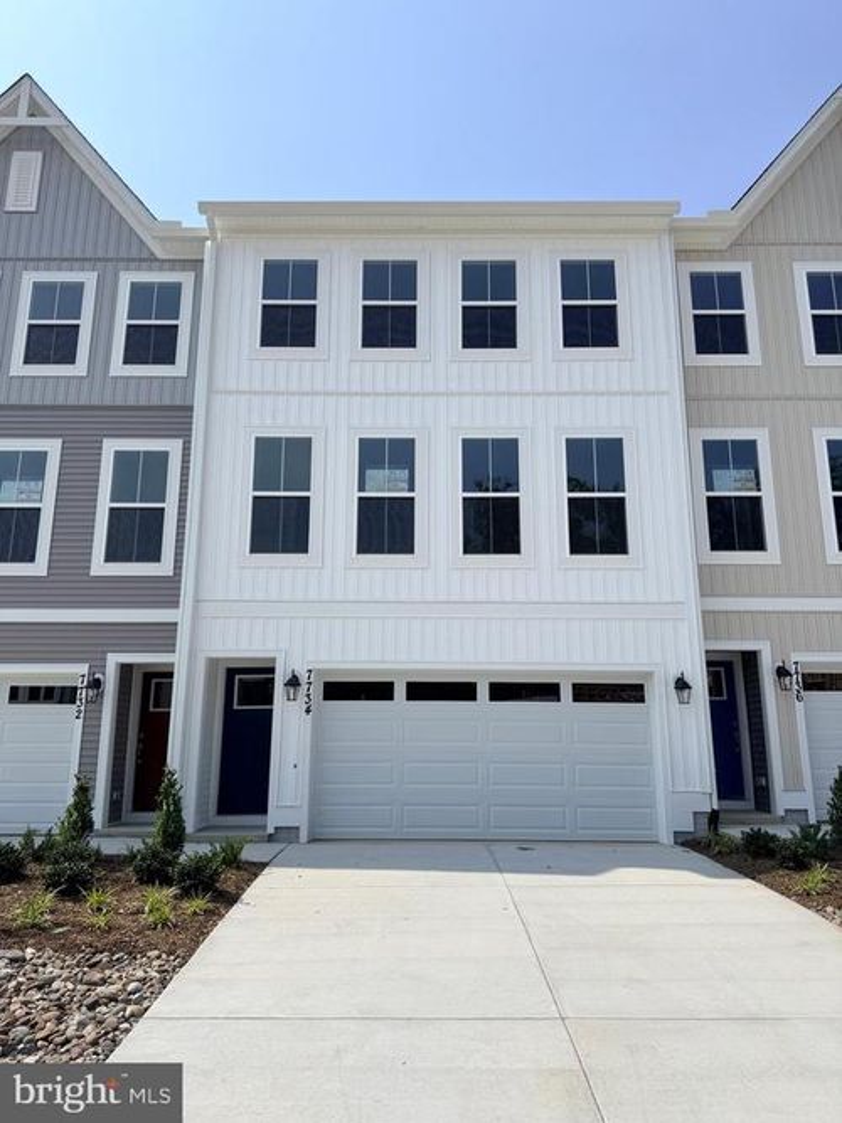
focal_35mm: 24
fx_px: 779
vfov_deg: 71.6
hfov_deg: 56.8
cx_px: 421
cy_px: 562
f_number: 1.78
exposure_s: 1/6711
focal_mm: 6.76
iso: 80
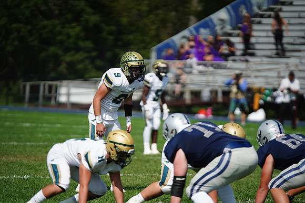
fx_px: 2542
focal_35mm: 300
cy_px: 102
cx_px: 152
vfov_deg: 4.6
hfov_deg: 6.9
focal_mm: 300
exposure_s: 1/8000
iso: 400
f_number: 2.8
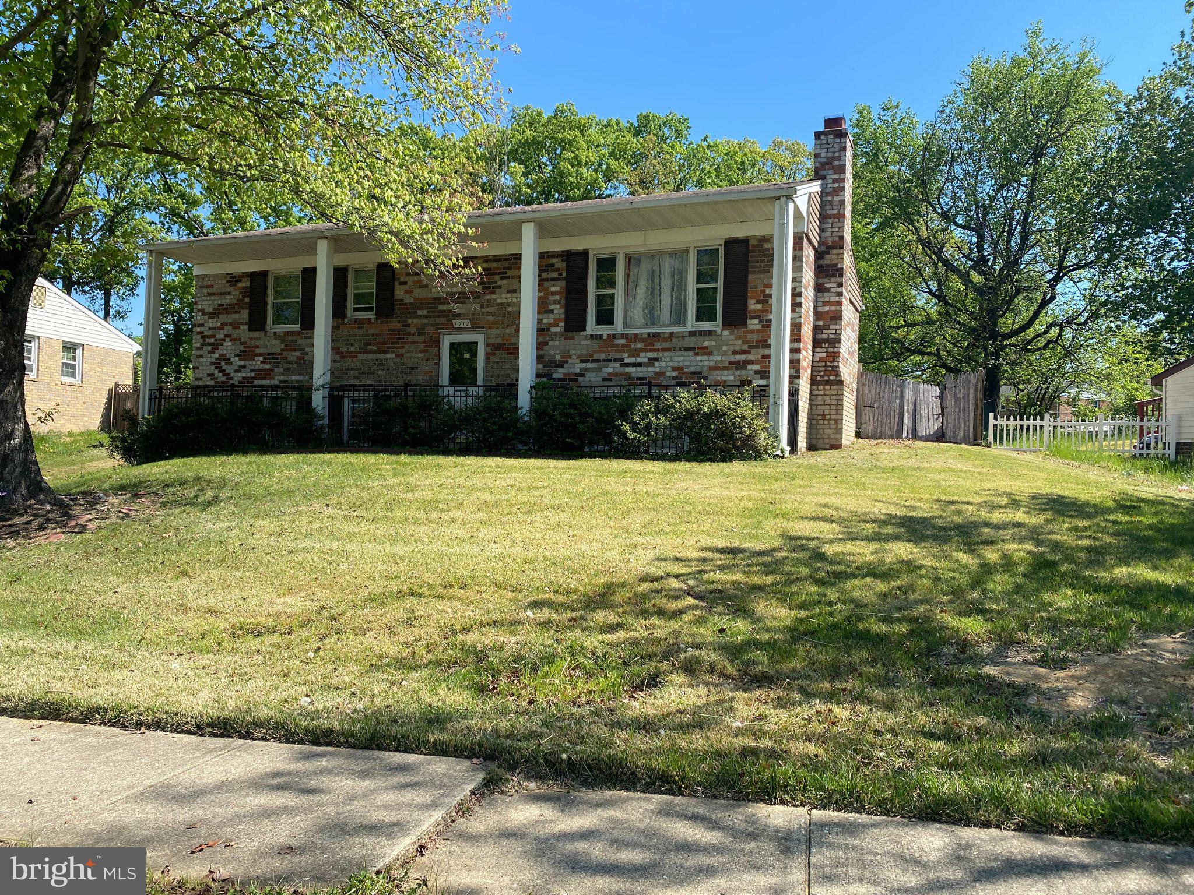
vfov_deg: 53.1
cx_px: 597
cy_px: 448
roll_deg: -2.4
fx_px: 897
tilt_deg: +0.4
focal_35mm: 26
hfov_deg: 67.3
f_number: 1.8
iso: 32
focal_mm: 4.25
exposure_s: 1/1429
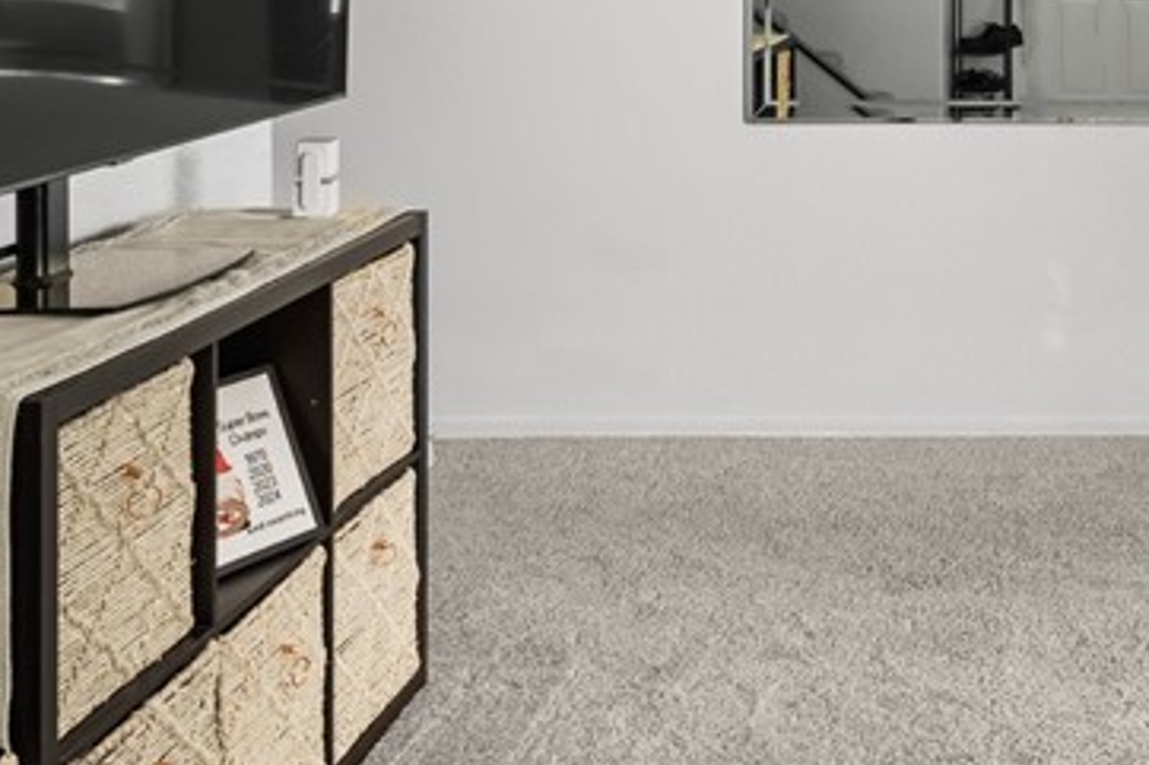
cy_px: -83
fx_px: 1818
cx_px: 1095
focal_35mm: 57
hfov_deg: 32.8
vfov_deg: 22.4
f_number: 8
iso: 400
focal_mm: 19
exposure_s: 1/10
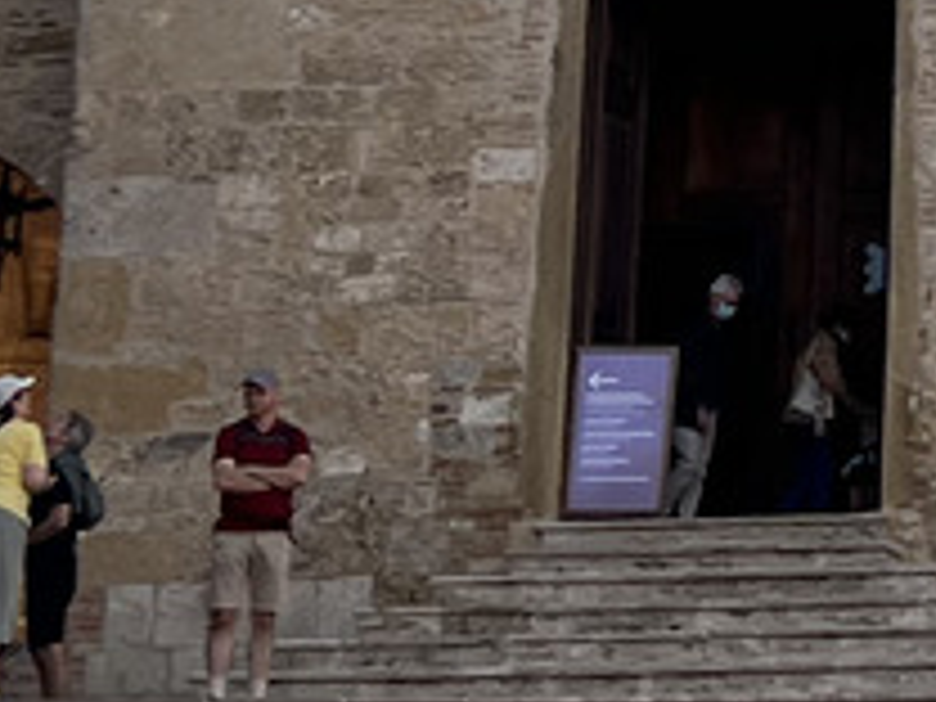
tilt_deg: +17.2
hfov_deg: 9.4
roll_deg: +1.8
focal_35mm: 200
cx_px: 1674
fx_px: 5408
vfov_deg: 7.2
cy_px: -536
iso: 50
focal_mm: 5.7
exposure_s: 1/2513
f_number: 1.5
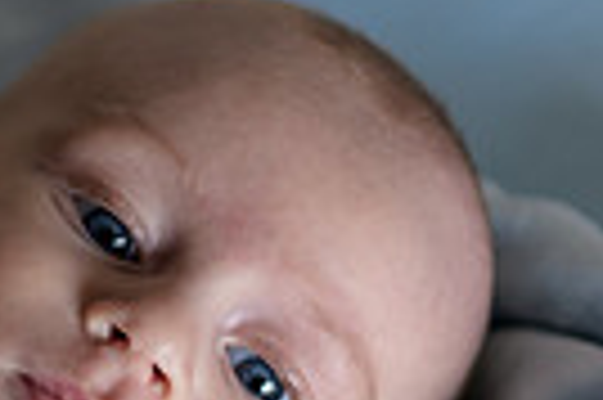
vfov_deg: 8.9
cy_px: 411
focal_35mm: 152
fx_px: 2543
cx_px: 148
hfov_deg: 13.5
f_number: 2
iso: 400
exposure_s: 1/200
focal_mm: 35
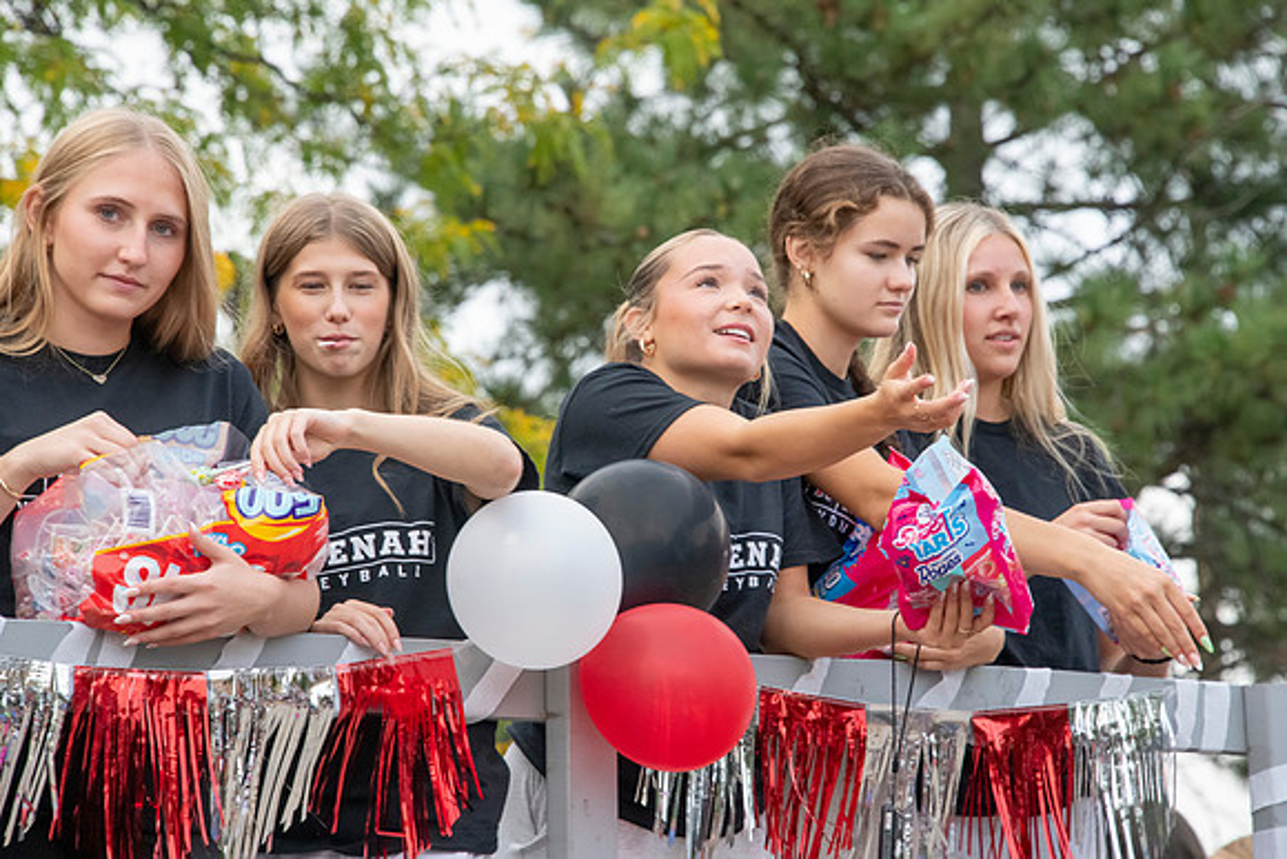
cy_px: 430
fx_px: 8939
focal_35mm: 250
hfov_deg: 8.2
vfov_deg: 5.5
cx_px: 644
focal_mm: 250
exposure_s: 1/320
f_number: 11
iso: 3200
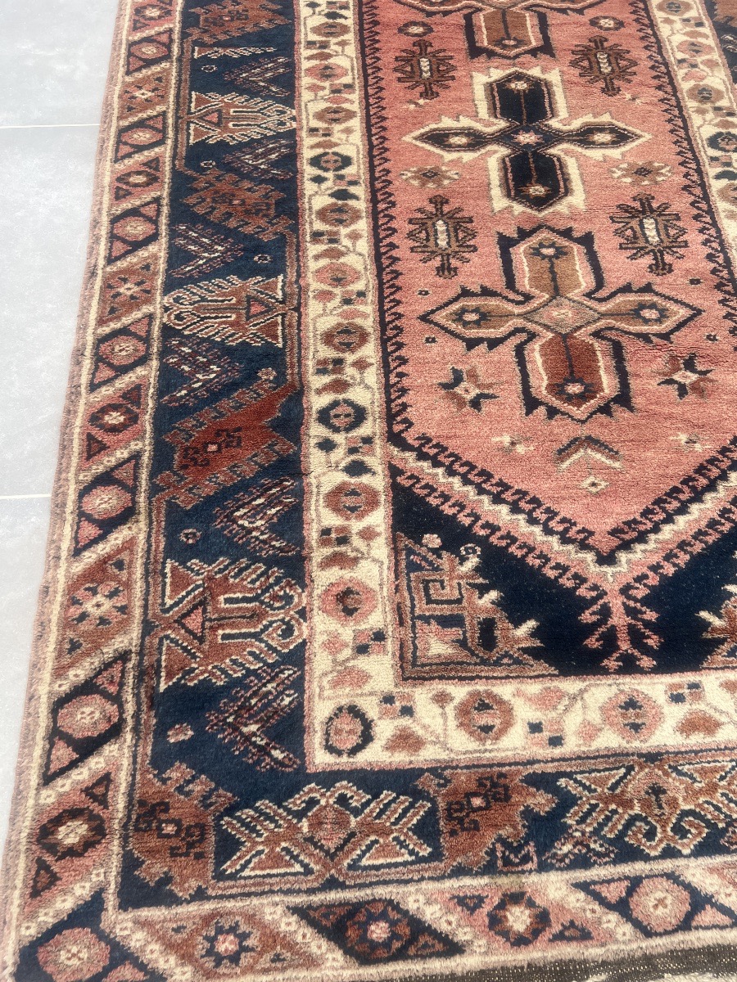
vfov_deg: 67.3
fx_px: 738
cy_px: 491
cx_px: 368
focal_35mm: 26
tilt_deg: -65.6
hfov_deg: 53.1
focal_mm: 5.7
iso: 50
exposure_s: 1/521
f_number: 1.5
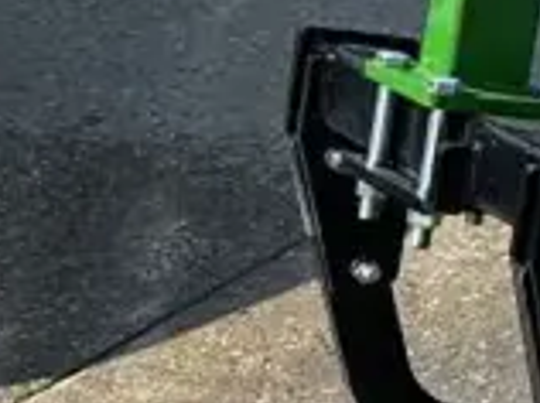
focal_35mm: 146
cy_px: 328
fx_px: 2274
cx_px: 1623
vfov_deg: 10.1
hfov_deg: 10.0
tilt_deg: -25.1
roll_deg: -1.4
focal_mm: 6.86
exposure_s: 1/3861
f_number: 1.78
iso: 80
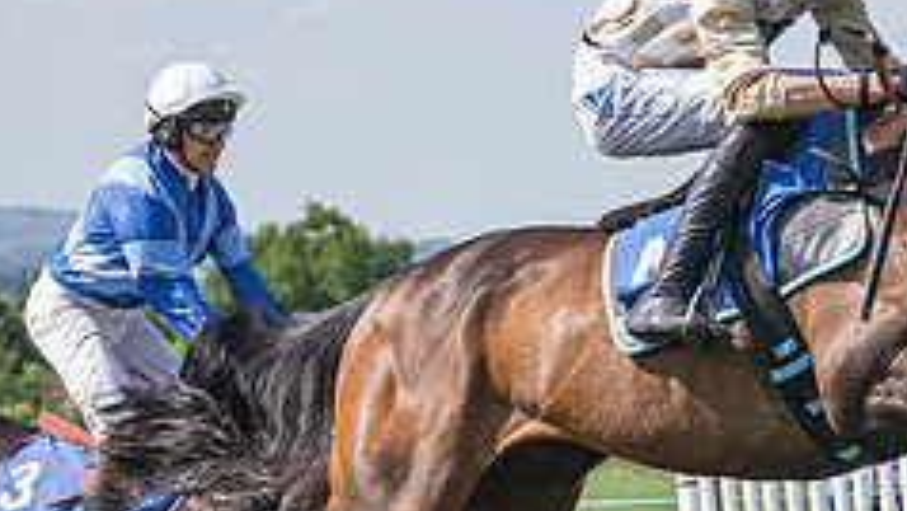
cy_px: 336
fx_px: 6615
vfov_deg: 4.4
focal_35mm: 275
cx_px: 491
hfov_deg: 7.8
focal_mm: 70
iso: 400
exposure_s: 1/3200
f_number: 4
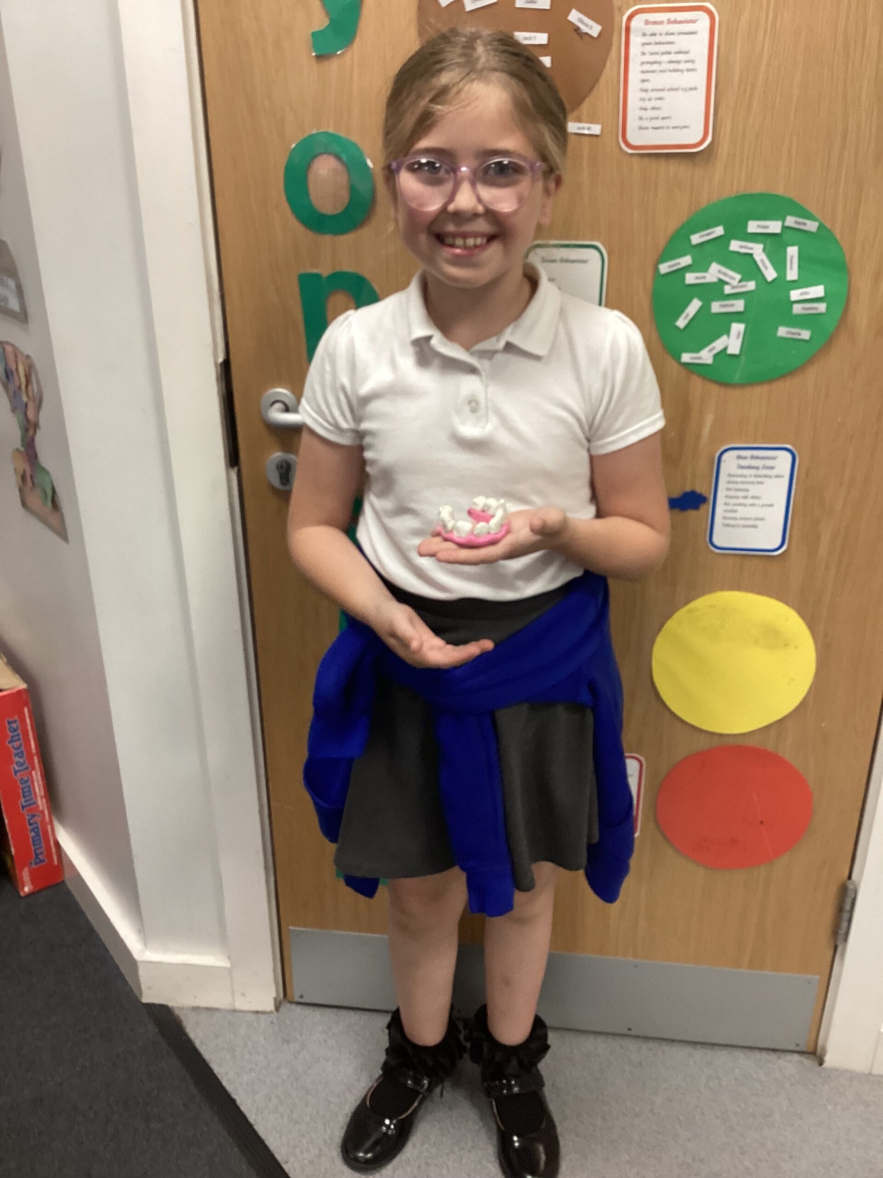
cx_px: 442
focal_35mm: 31
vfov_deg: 58.4
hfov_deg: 45.4
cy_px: 589
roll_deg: +0.2
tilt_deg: -27.4
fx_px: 1054
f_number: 2.4
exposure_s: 1/50
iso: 160
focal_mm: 3.3
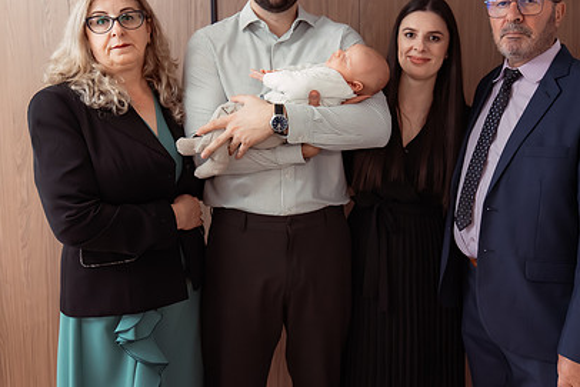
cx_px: 331
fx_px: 612
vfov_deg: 34.9
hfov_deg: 50.5
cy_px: 149
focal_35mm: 38
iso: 1600
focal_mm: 26
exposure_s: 1/200
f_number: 3.2
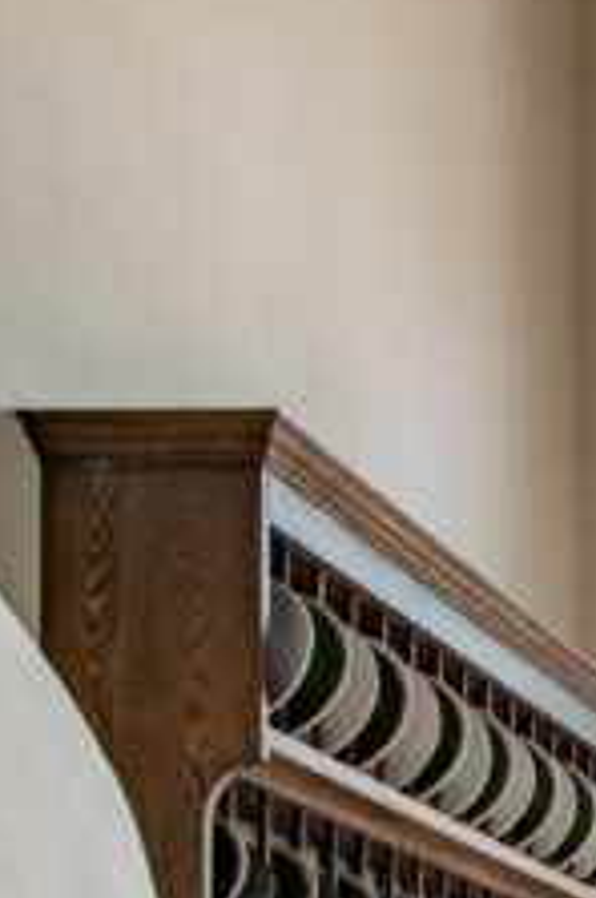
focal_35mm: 69
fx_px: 1719
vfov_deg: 24.7
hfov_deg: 14.9
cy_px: 1228
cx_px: 1295
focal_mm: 15
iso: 100
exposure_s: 1/6
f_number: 9
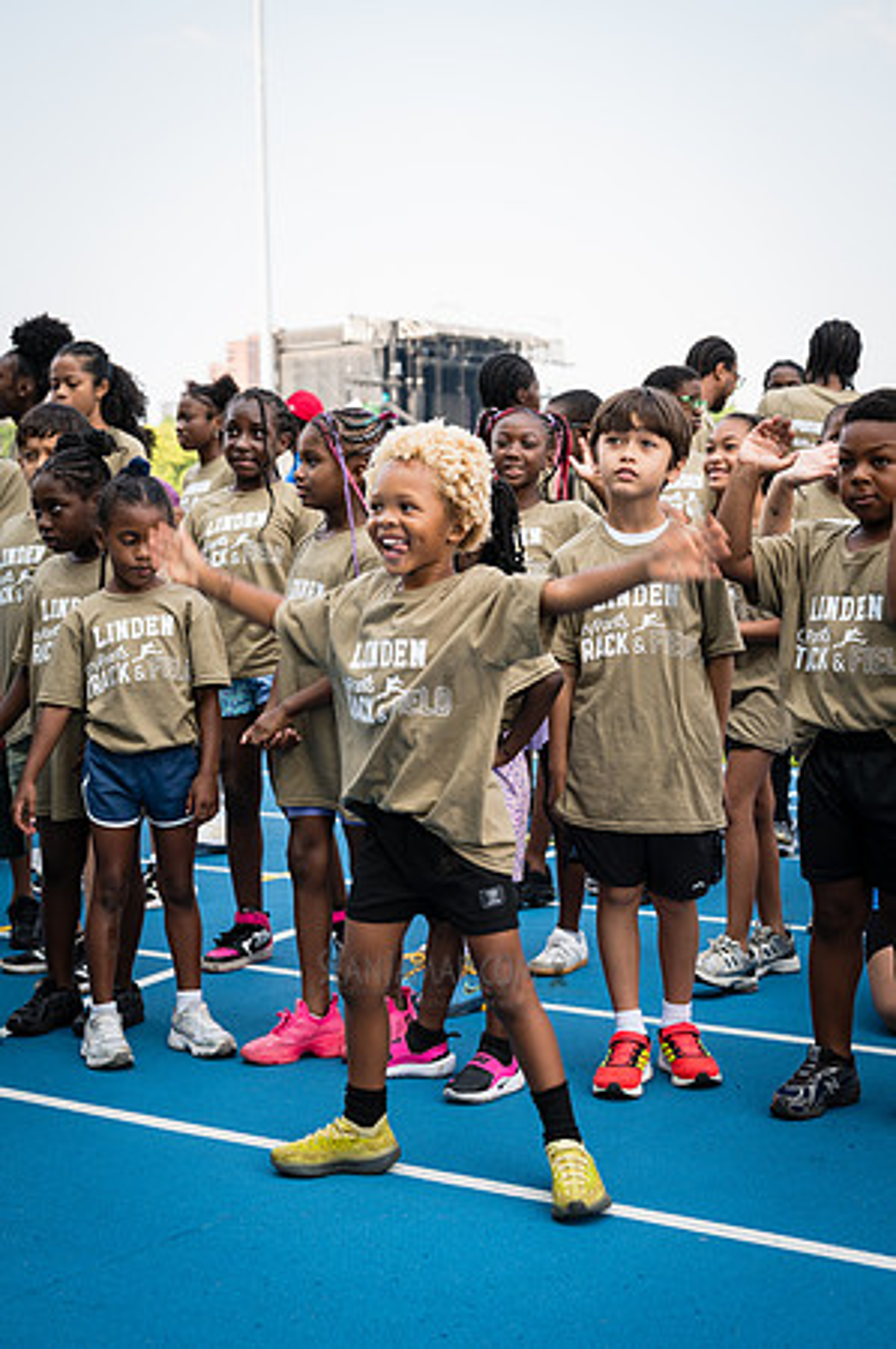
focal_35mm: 56
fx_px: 2095
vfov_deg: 35.7
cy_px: 674
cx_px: 448
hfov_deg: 24.1
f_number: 5
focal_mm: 56
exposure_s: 1/125
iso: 100
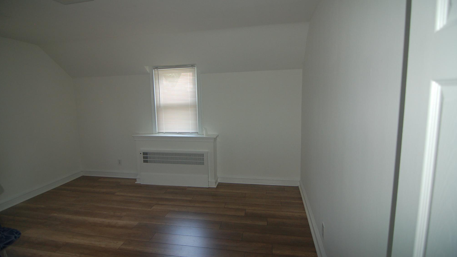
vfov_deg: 62.3
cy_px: 121
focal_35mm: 18
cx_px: 226
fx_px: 212
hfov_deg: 94.2
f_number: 2.8
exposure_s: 1/60
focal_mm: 11
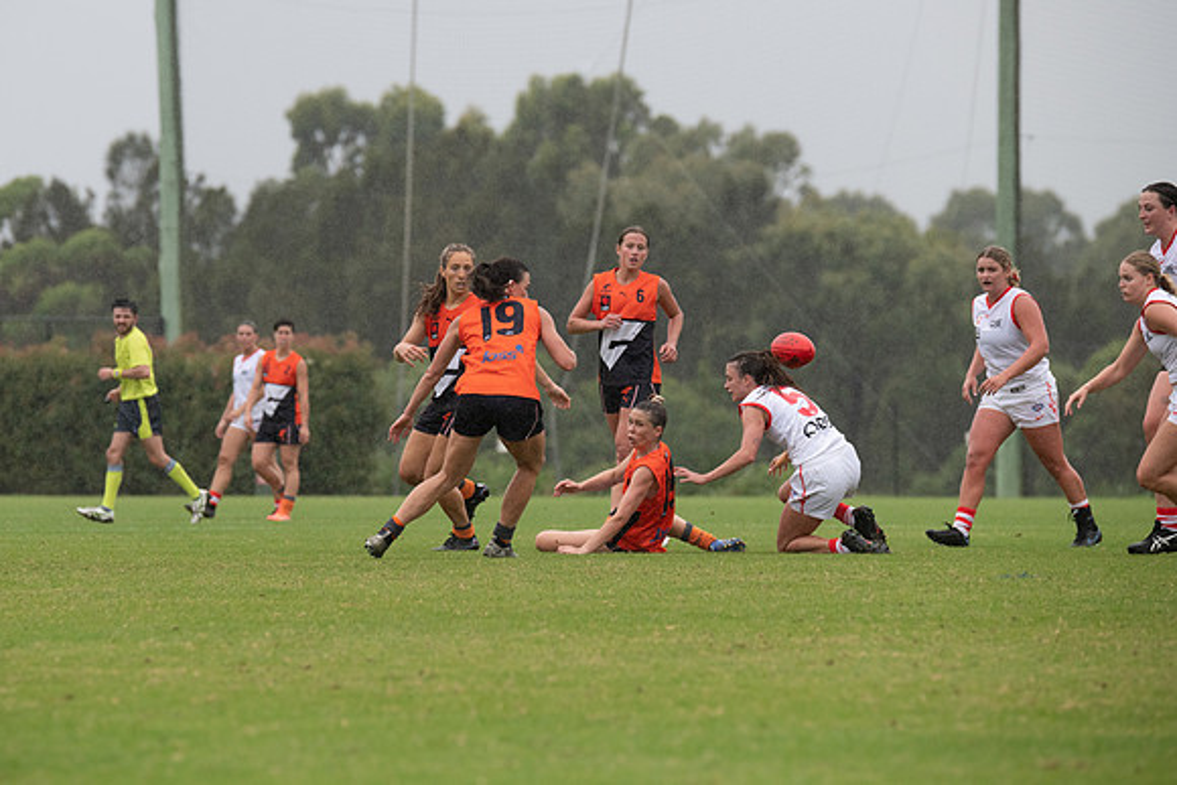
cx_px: 495
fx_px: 10299
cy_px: 337
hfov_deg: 6.5
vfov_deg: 4.4
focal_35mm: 315
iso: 800
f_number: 5.6
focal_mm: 270
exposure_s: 1/2000
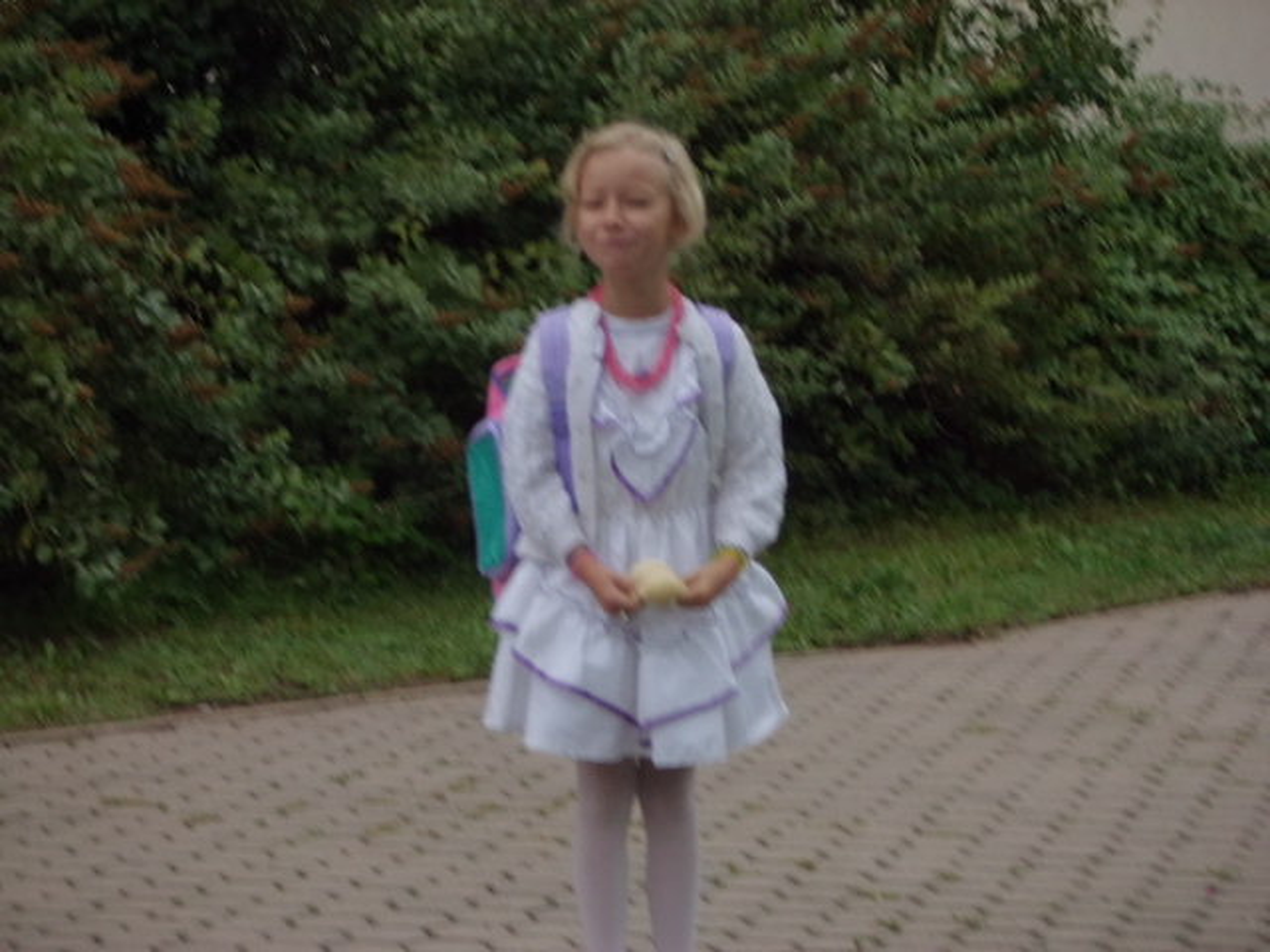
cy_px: 476
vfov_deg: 11.4
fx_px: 4769
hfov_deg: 15.2
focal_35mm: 130
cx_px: 635
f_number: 6.5
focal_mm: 23
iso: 200
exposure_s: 1/60
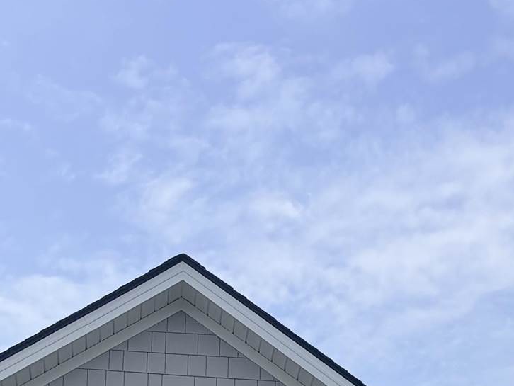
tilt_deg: +9.6
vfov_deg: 11.9
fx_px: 1634
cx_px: 238
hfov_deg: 17.9
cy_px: 800
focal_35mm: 110
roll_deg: -1.9
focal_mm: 5.96
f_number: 1.6
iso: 50
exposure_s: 1/6993
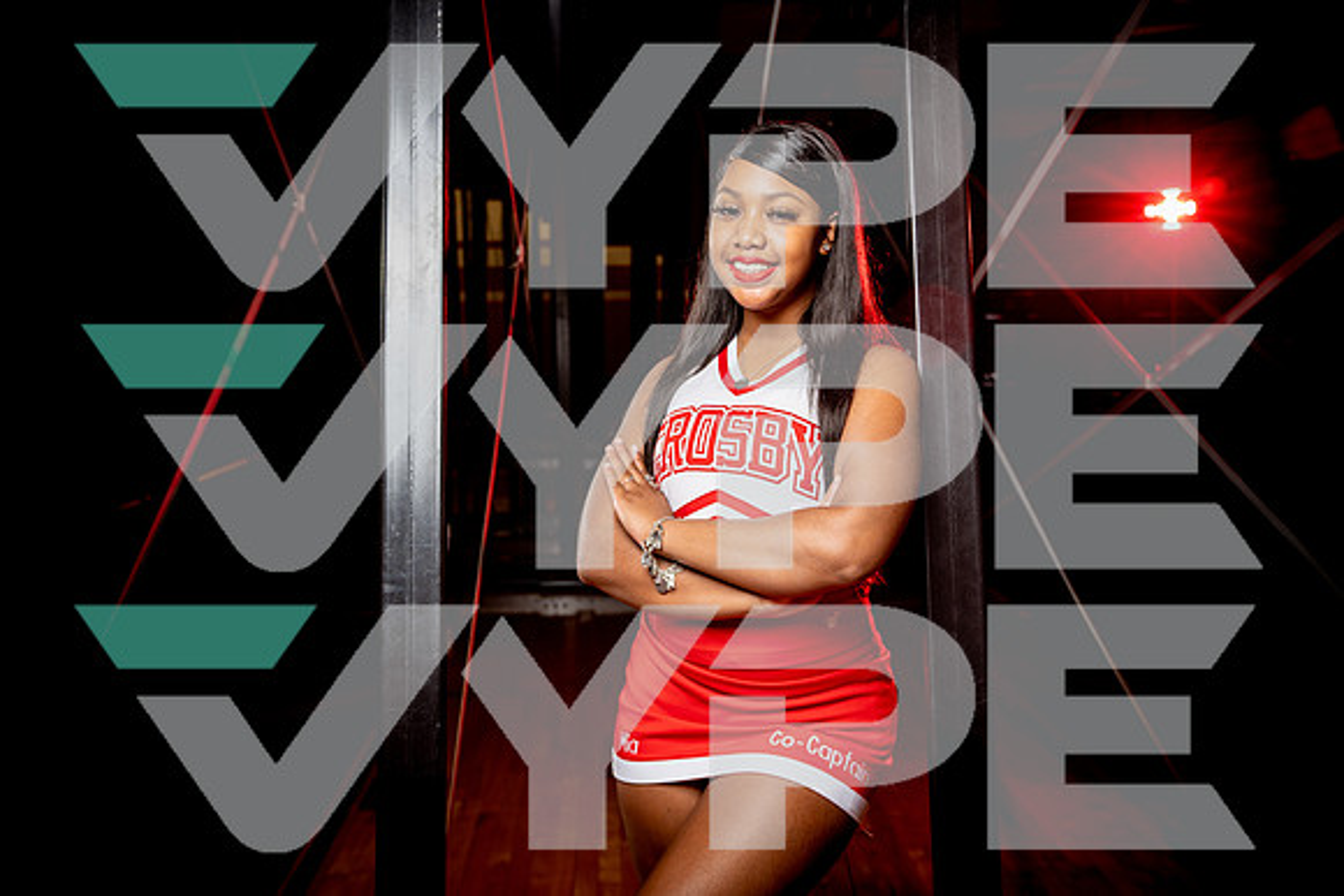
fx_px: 1382
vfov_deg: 36.0
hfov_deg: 51.9
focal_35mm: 37
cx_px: 672
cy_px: 448
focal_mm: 37
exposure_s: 1/250
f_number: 4.5
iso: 400
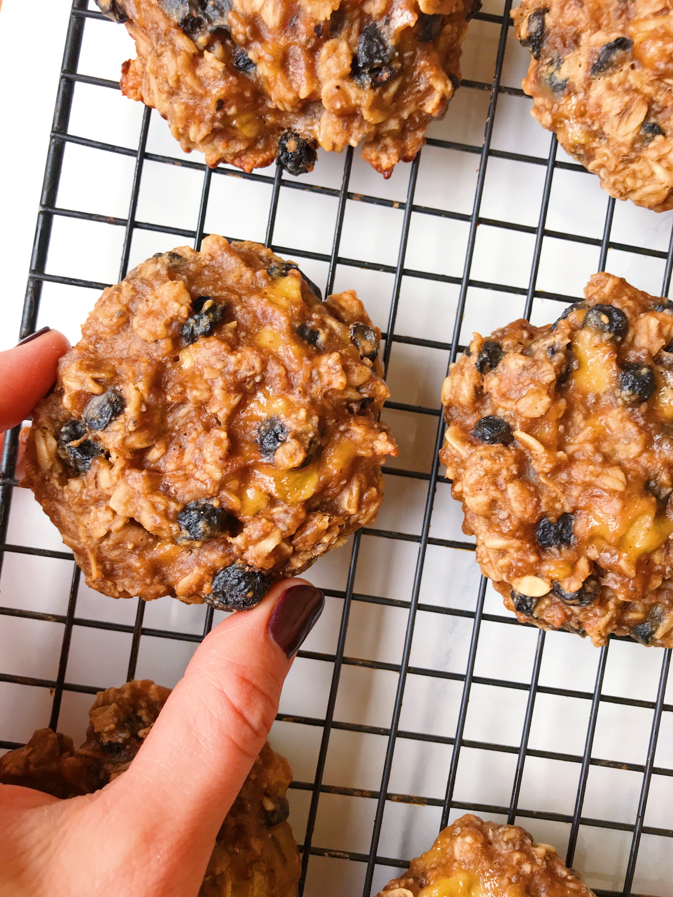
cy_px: 448
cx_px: 336
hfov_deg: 49.7
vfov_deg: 63.4
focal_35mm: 28
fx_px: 726
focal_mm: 3.99
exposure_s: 1/40
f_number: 1.8
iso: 25
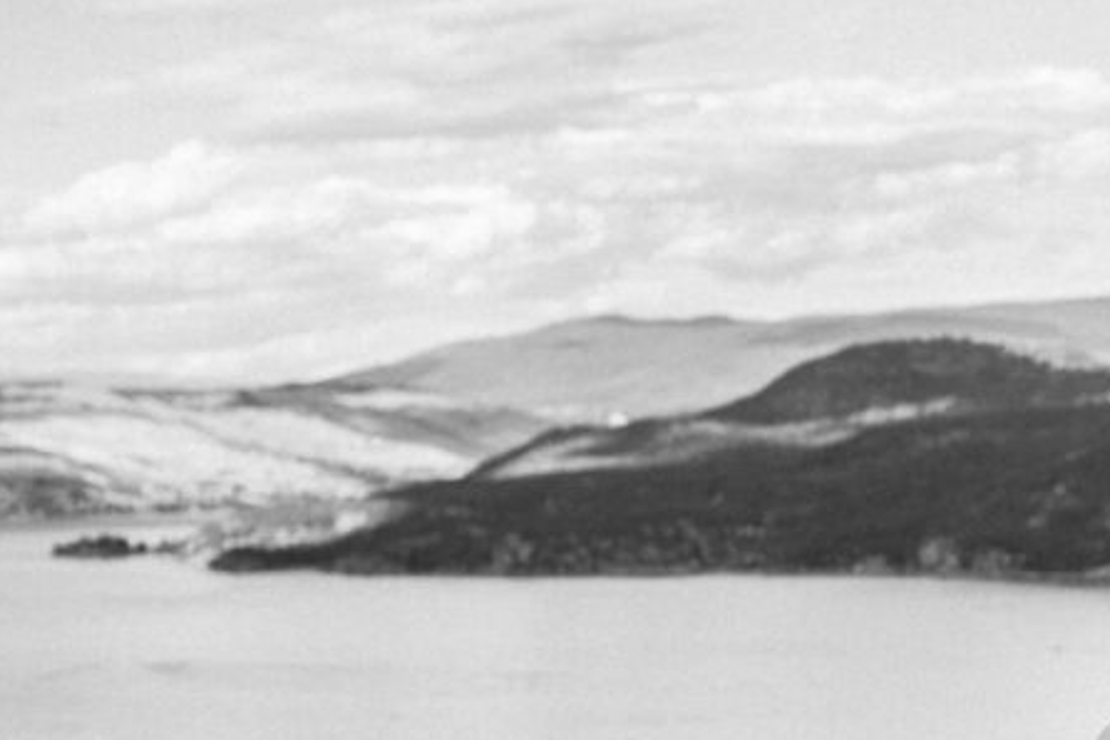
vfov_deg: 7.9
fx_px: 5303
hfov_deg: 11.4
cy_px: 730
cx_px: 1780
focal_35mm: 172
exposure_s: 1/320
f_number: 4
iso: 100
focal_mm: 50
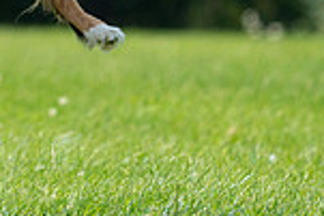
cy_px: -149
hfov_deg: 1.9
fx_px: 9864
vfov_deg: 1.3
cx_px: -34
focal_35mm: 1095
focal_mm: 286
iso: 1250
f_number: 5.6
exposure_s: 1/4000
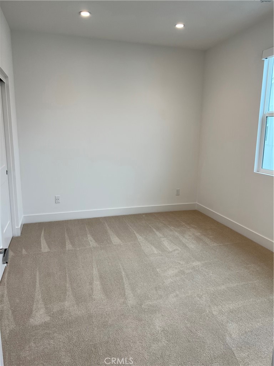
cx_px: 137
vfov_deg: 67.3
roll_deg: -1.3
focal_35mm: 26
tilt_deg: -10.4
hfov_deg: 53.1
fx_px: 274
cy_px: 183
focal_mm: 5.7
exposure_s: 1/167
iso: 50
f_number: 1.5
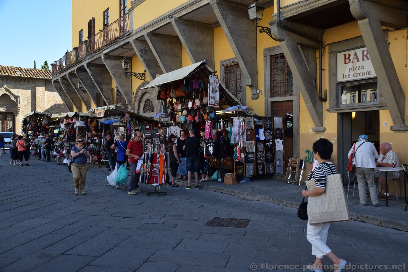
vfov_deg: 40.0
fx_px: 374
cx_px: 204
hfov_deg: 57.2
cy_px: 136
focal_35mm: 33
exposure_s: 1/250
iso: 250
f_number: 8
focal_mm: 22
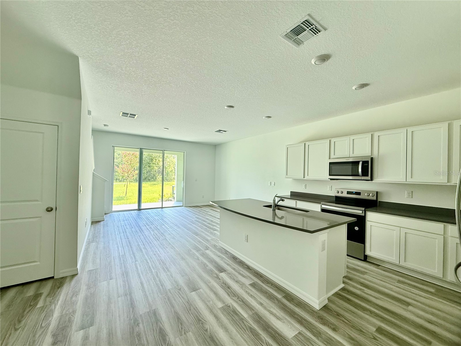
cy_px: 173
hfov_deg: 102.1
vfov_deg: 85.7
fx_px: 186
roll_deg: -1.3
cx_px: 230
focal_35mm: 14
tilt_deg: +1.4
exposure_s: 1/60
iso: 400
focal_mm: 2.22
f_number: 2.2
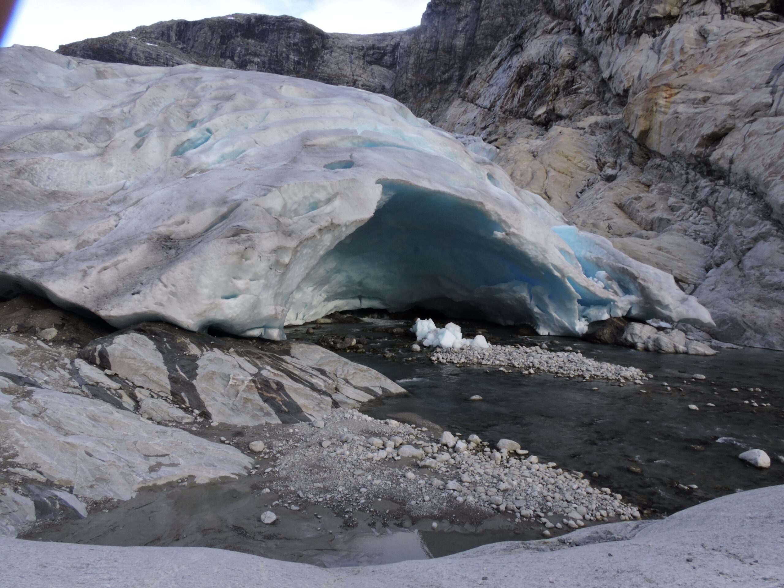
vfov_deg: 56.8
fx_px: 544
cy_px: 294
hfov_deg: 71.6
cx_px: 392
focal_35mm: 24
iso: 100
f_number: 7.6
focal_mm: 4.3
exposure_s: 1/80
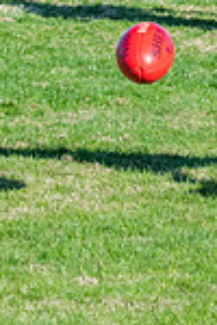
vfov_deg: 2.7
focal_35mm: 757
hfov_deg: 1.8
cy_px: -23
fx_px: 6844
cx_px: 416
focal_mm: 150
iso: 800
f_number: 8
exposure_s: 1/1600
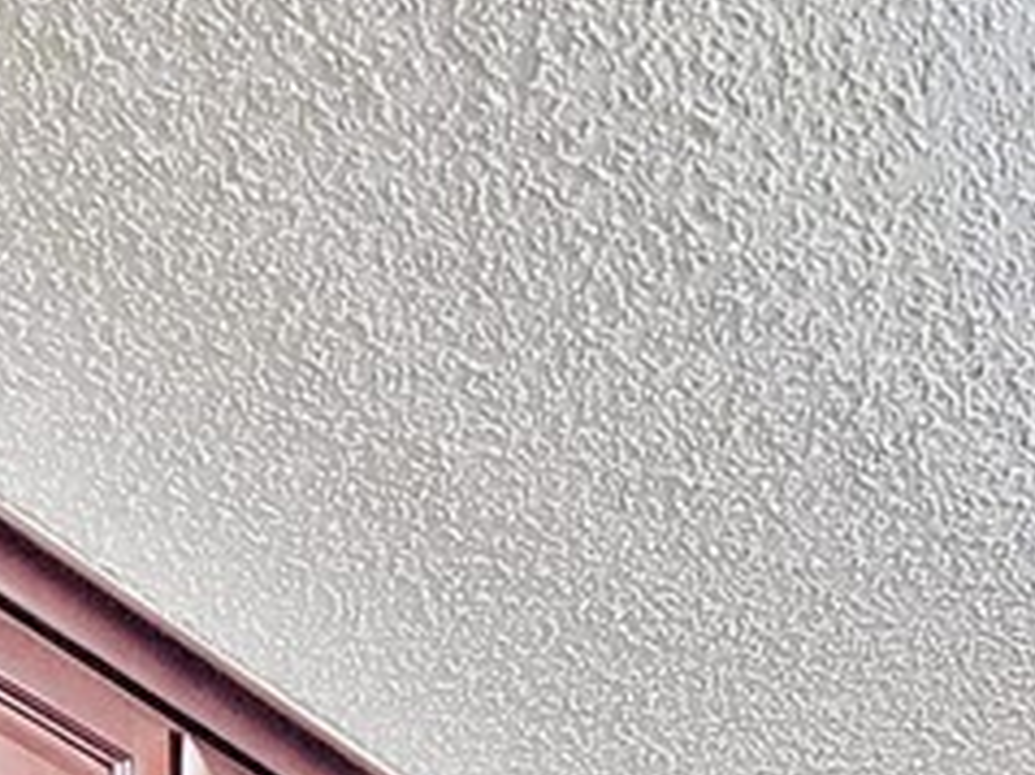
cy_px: 2199
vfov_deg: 11.5
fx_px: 2600
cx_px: 1130
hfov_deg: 21.4
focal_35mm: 87
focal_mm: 2.2
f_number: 2.2
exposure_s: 1/30
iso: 500
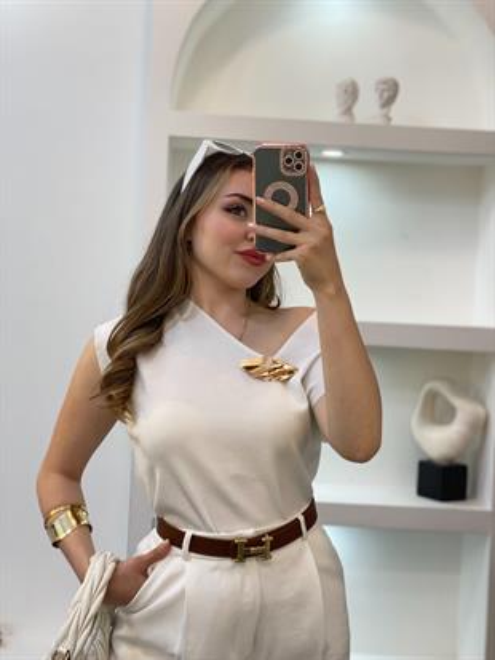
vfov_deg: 36.8
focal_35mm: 52
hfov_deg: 28.0
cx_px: 248
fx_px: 991
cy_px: 330
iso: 80
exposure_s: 1/122
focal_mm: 6
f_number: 2
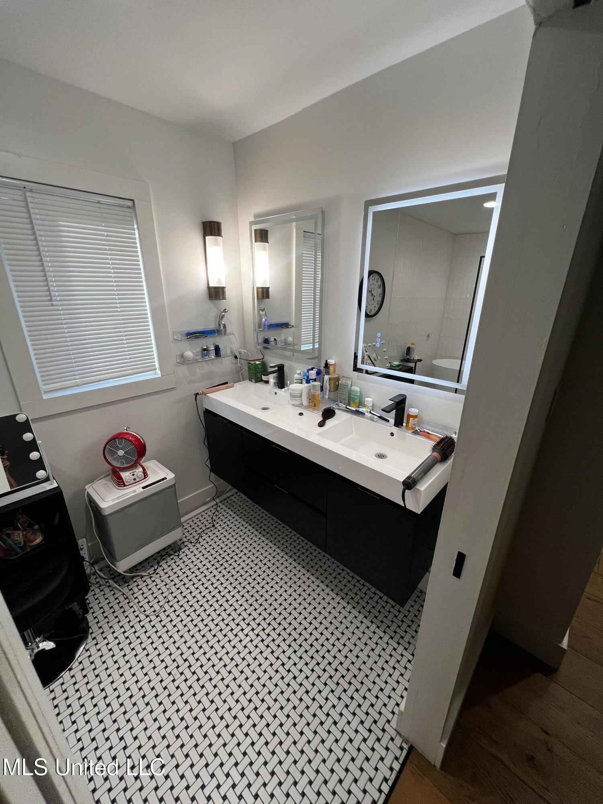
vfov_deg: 106.2
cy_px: 402
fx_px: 302
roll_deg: +0.5
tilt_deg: -18.2
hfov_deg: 89.9
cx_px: 302
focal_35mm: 13
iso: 100
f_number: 1.8
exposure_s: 1/120
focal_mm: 1.57
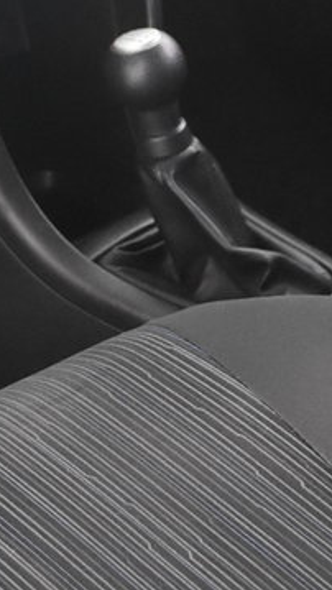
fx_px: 1752
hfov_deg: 10.6
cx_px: -74
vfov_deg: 18.5
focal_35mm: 112
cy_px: -37
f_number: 2.8
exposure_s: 1/30
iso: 4500
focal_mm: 20
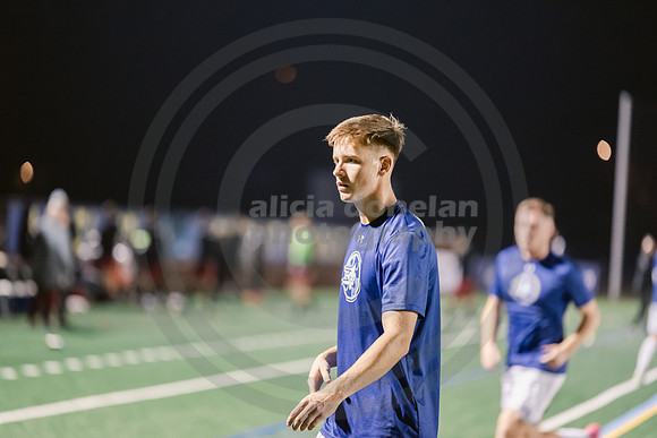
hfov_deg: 10.5
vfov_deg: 7.0
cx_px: 328
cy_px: 219
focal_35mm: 195
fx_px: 3559
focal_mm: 195
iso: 2500
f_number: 2.8
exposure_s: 1/200
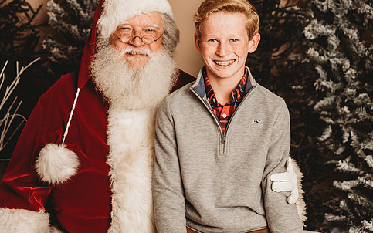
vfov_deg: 18.3
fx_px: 722
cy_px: 87
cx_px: 174
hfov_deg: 29.0
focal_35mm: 71
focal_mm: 58
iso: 100
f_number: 4
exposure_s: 1/160
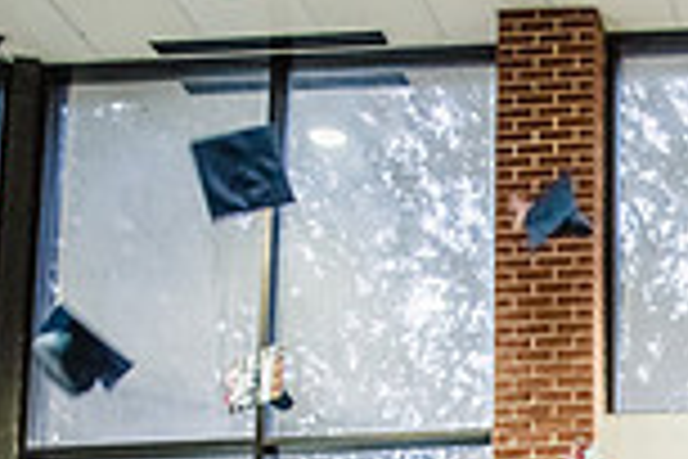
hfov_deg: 20.0
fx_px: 1739
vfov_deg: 13.8
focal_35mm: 91
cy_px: 754
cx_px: 958
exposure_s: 1/100
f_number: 4.5
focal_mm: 24
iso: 800
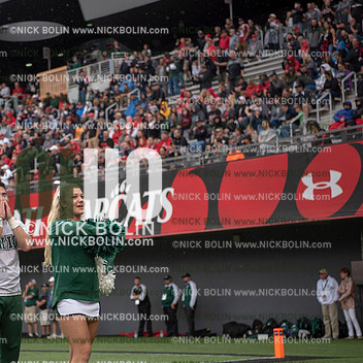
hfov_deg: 19.0
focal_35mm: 91
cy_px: 197
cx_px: 89
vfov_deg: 19.1
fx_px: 1080
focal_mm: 65
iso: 250
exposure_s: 1/1000
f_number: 2.8
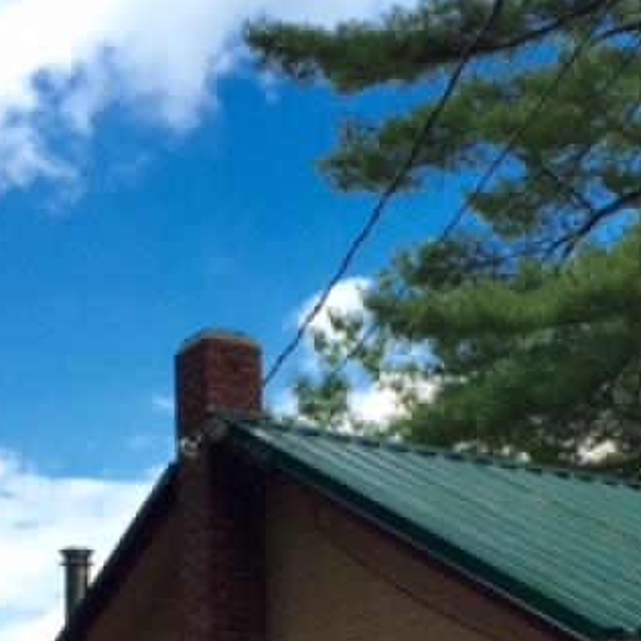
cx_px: 363
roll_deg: -0.9
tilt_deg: +4.1
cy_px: 712
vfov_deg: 19.9
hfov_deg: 20.9
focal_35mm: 83
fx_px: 1739
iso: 32
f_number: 2.2
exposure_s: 1/1319
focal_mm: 4.15
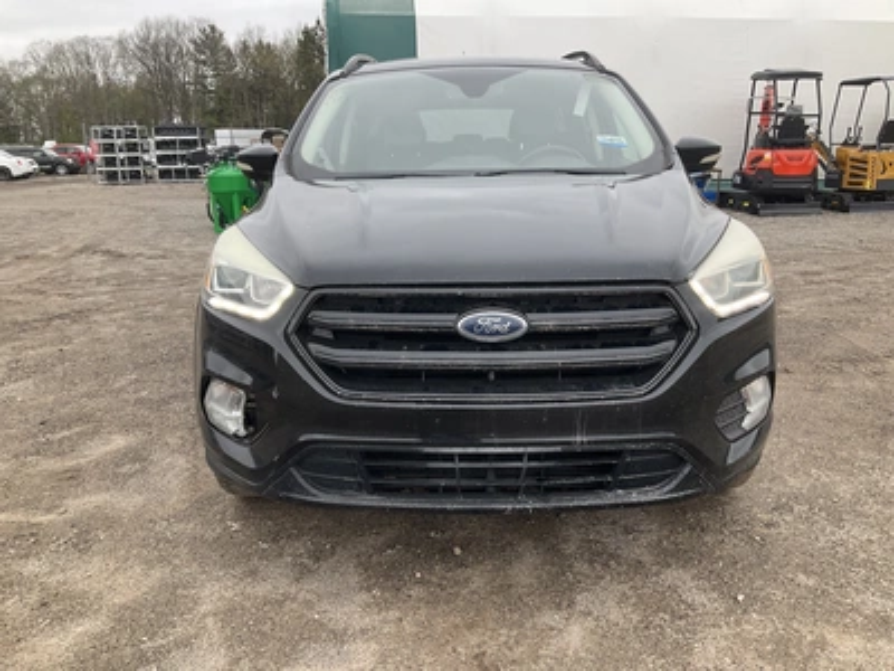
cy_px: 336
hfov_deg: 61.7
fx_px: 749
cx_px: 447
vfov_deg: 48.2
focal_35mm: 29
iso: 25
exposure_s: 1/325
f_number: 1.8
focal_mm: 3
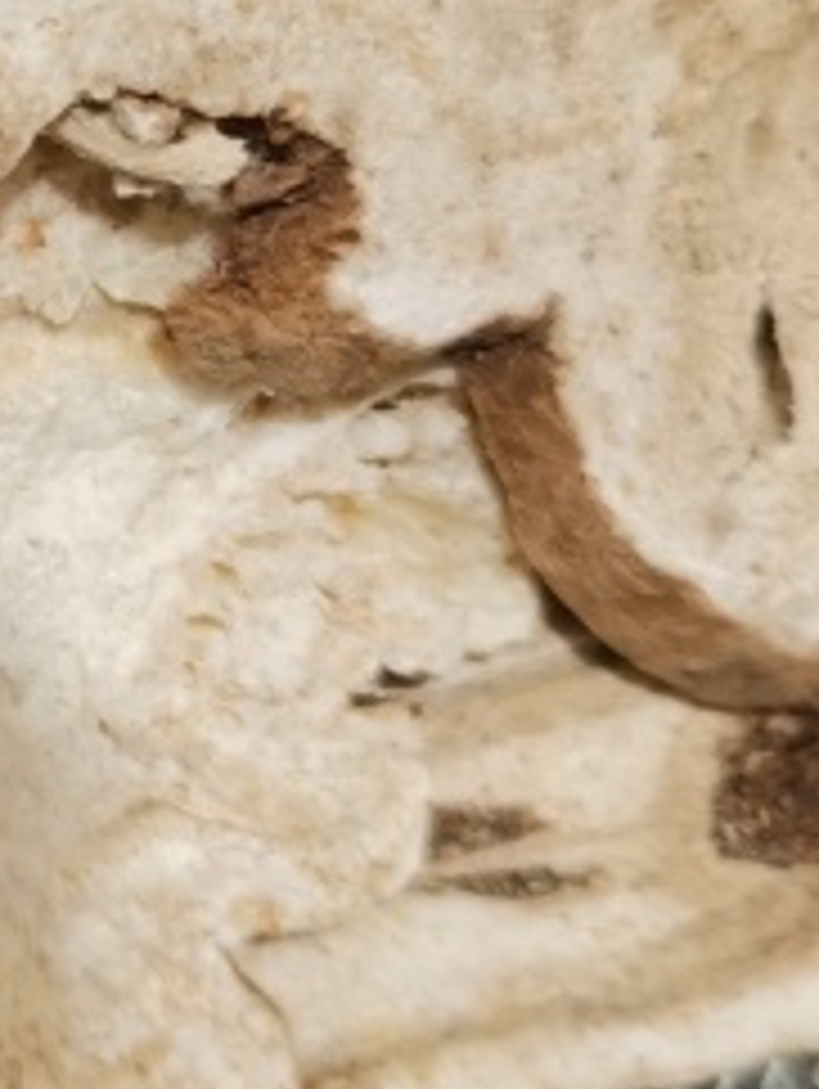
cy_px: 97
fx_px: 3747
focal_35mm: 119
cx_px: -544
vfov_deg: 16.3
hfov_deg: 11.7
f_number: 1.8
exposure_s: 1/36
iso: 320
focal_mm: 5.58
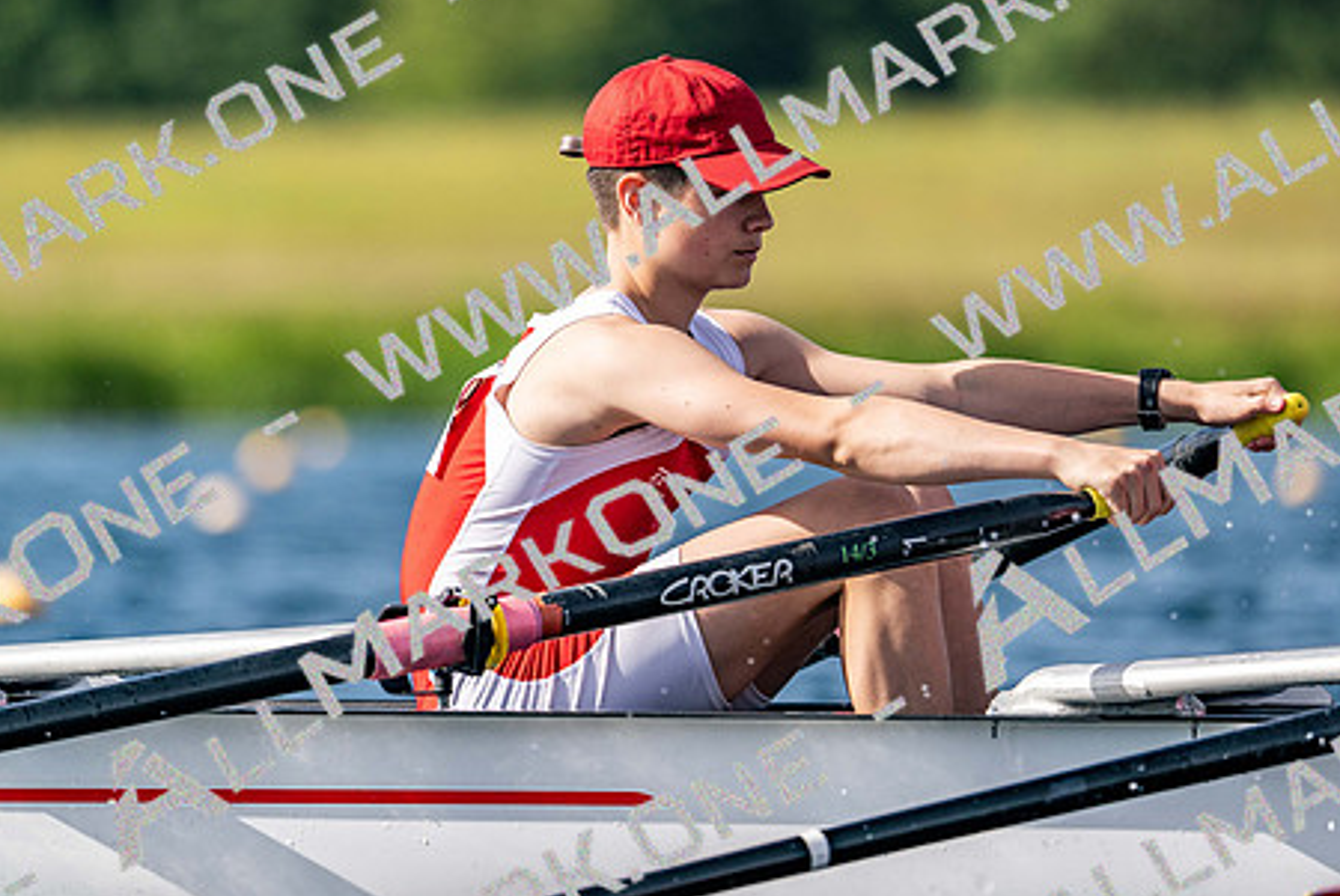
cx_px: 715
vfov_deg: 2.7
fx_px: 19188
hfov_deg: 4.0
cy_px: 409
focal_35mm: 515
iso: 220
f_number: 4.5
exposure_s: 1/2500
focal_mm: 400
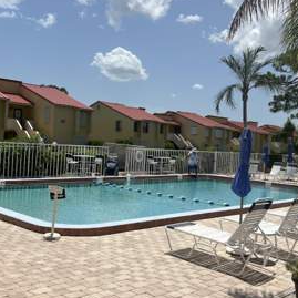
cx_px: 173
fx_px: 399
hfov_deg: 40.8
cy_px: 139
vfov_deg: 40.9
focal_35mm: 41
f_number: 1.5
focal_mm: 5.7
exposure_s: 1/8000
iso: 50
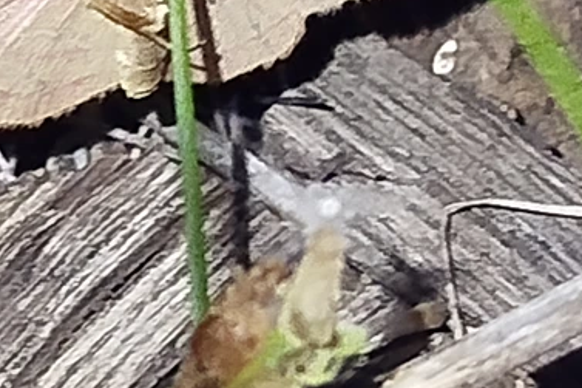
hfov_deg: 8.3
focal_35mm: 249
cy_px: 32
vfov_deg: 5.5
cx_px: 148
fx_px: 4024
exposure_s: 1/33
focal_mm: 5.31
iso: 500
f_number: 1.7
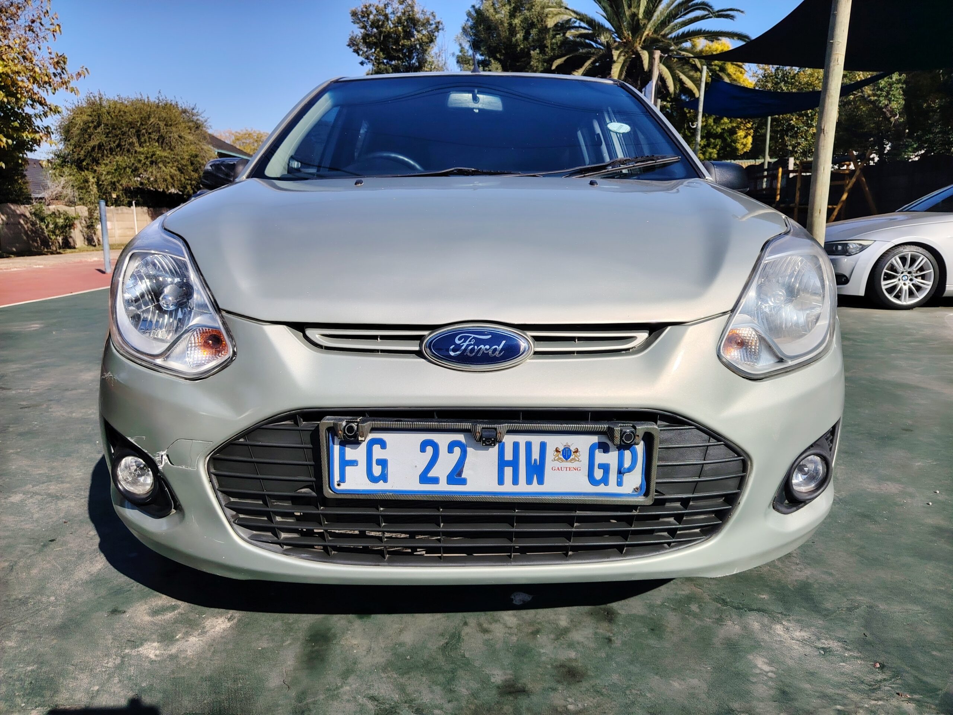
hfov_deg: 71.6
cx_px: 476
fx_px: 661
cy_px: 358
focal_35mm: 24
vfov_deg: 56.8
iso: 100
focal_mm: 5.25
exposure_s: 1/1234
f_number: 1.75
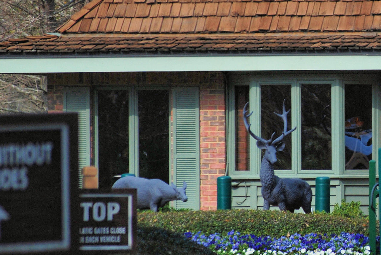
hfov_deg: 2.9
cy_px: 96
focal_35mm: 701
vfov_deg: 2.0
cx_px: 408
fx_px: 7426
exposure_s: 1/125
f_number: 5.6
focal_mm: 200
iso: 100
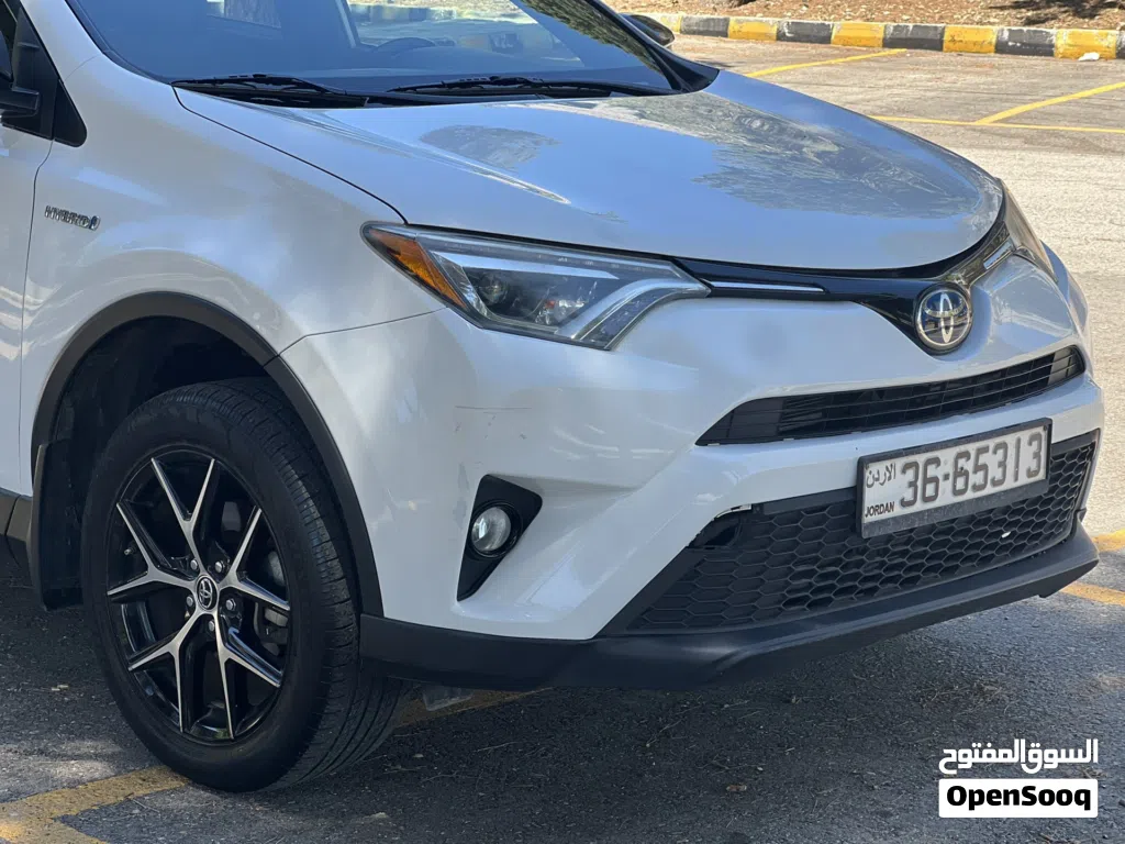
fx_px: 2502
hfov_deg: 25.3
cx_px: 562
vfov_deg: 19.1
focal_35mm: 77
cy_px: 422
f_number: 2.8
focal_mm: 9
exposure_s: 1/129
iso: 20
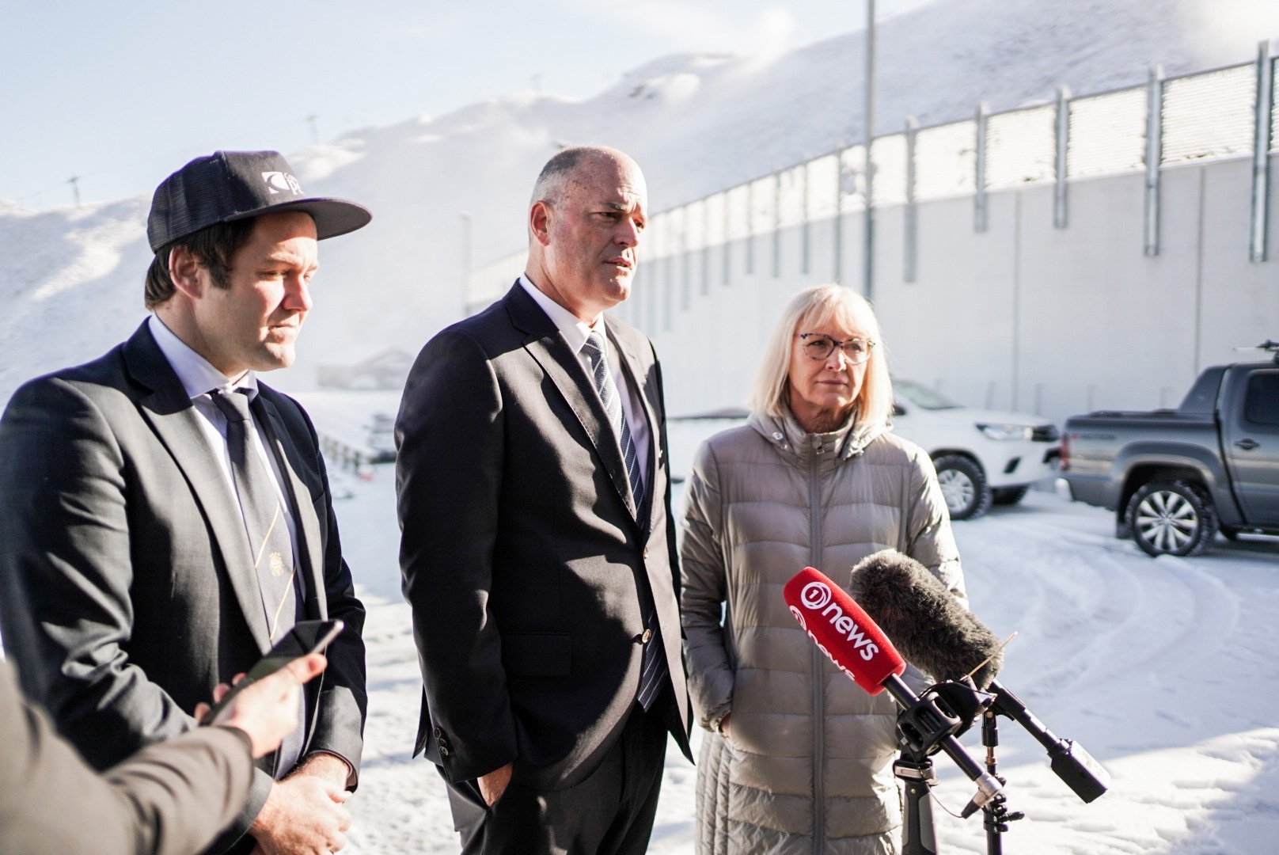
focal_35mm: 35
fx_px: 1244
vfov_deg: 37.9
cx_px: 640
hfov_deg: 54.4
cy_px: 428
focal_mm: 35
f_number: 1.8
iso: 400
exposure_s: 1/8000
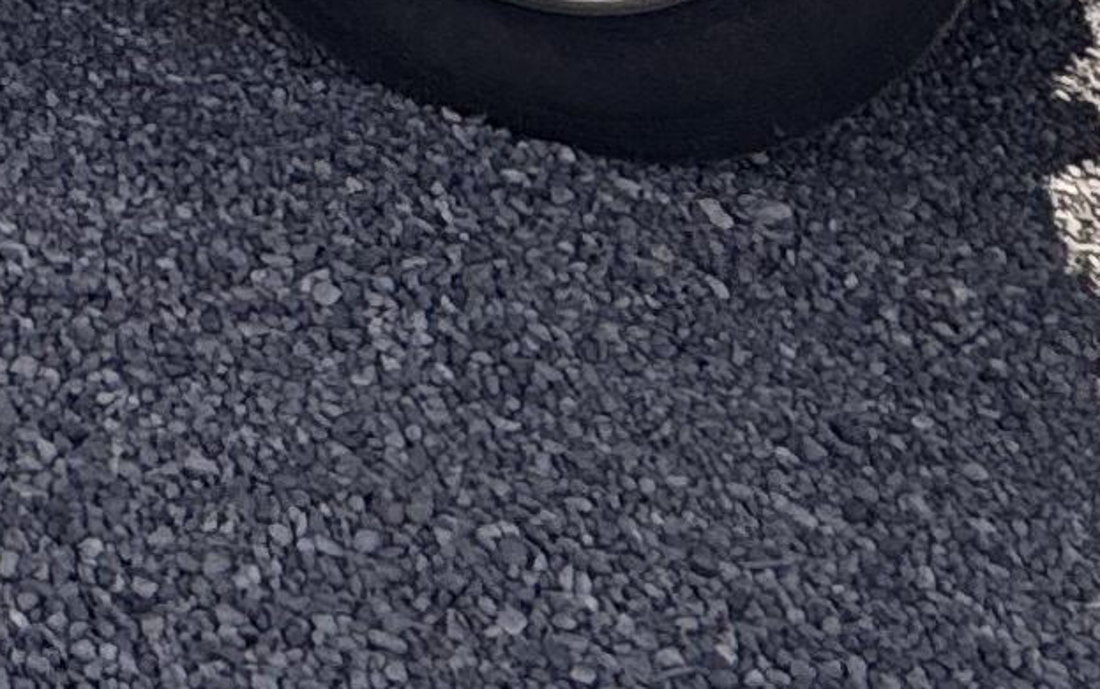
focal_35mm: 96
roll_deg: -4.8
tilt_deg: -7.6
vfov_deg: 10.0
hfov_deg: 18.5
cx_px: -674
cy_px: -1410
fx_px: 2879
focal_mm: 2.22
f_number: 2.2
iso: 40
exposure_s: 1/1078
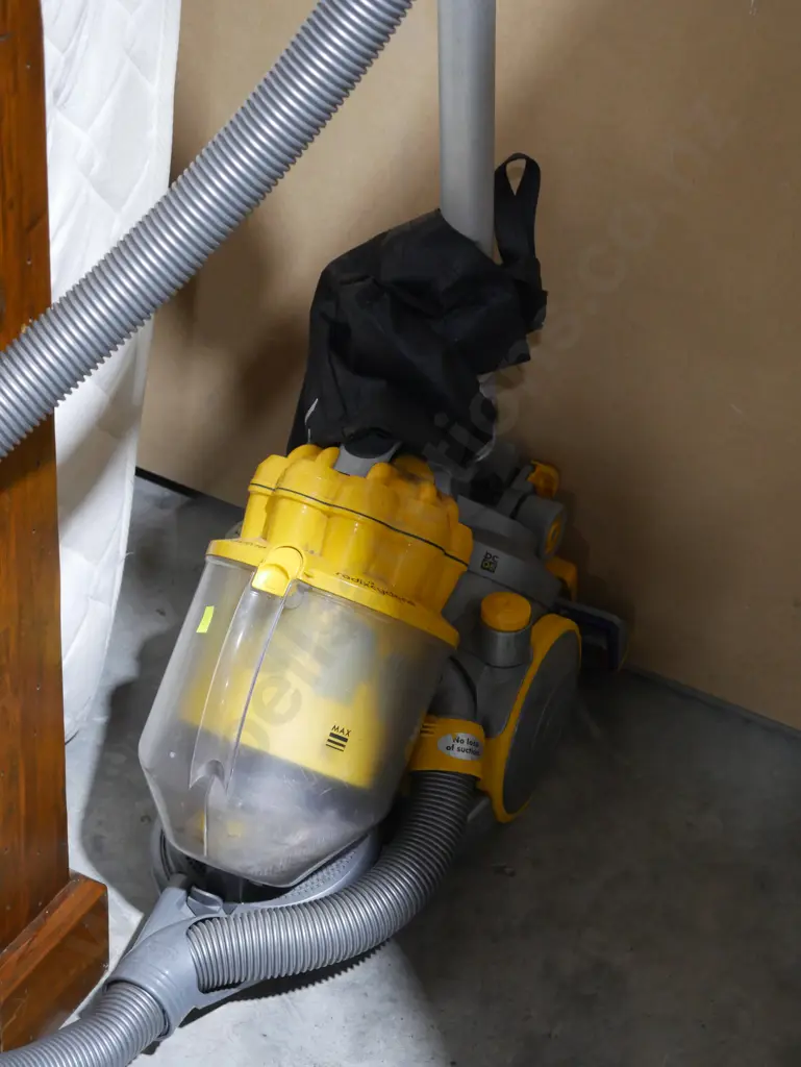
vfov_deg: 29.4
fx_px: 2035
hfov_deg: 22.3
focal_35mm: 66
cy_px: 534
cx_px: 400
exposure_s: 1/80
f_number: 5.4
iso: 2000
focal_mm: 33
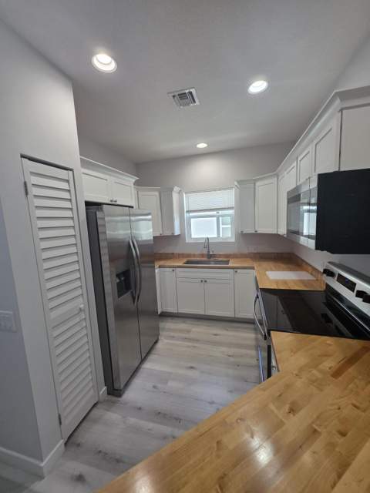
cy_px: 246
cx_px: 185
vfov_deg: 106.2
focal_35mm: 13
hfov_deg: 89.9
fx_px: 185
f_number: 1.9
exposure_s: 1/120
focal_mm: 2.2
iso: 125
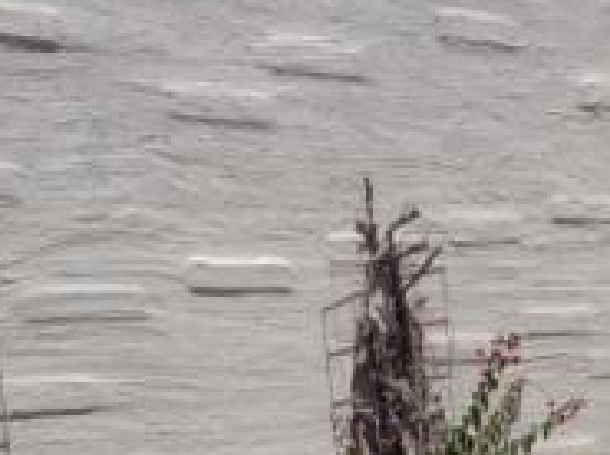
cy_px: 546
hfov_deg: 23.2
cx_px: 646
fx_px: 1407
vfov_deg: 17.5
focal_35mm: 80
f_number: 2.4
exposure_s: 1/1704
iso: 25
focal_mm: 3.3
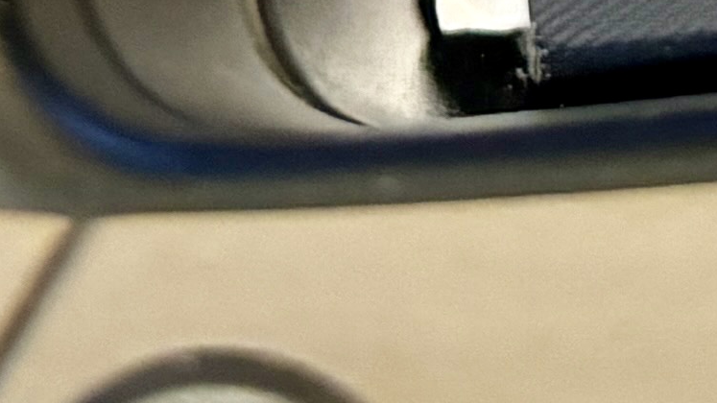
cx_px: 466
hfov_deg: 10.8
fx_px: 3802
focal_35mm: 200
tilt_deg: -60.0
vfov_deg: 5.2
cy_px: -1364
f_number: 1.78
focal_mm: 6.86
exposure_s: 1/38
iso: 800
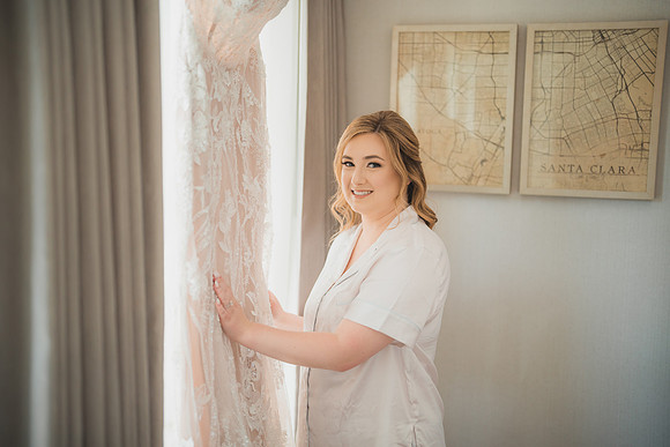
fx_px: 931
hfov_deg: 39.6
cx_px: 335
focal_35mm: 50
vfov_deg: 27.0
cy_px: 224
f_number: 1.2
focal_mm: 50
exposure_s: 1/250
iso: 400
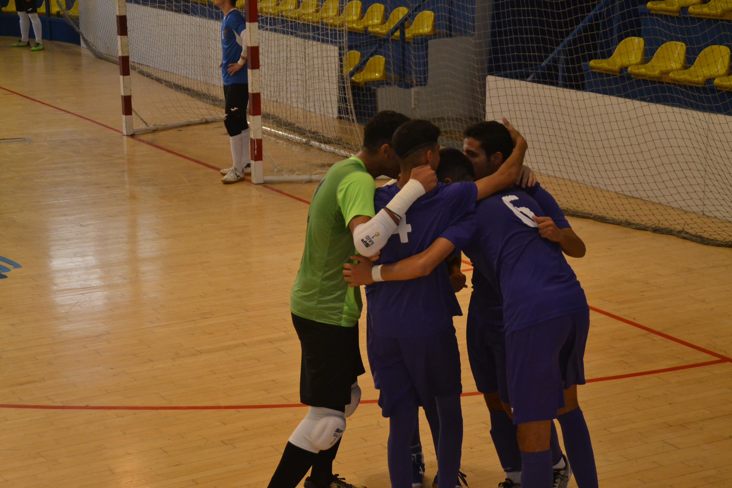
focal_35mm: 75
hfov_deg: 27.0
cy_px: 244
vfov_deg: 18.2
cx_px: 366
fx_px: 1525
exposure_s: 1/500
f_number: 4.8
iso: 1800
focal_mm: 50
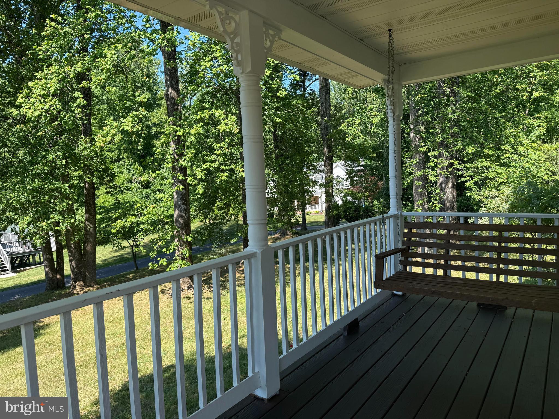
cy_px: 210
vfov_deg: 56.8
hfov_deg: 71.6
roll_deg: +2.6
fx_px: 388
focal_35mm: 24
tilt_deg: -4.4
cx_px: 280
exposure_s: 1/1005
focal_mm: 6.76
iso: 80
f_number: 1.78
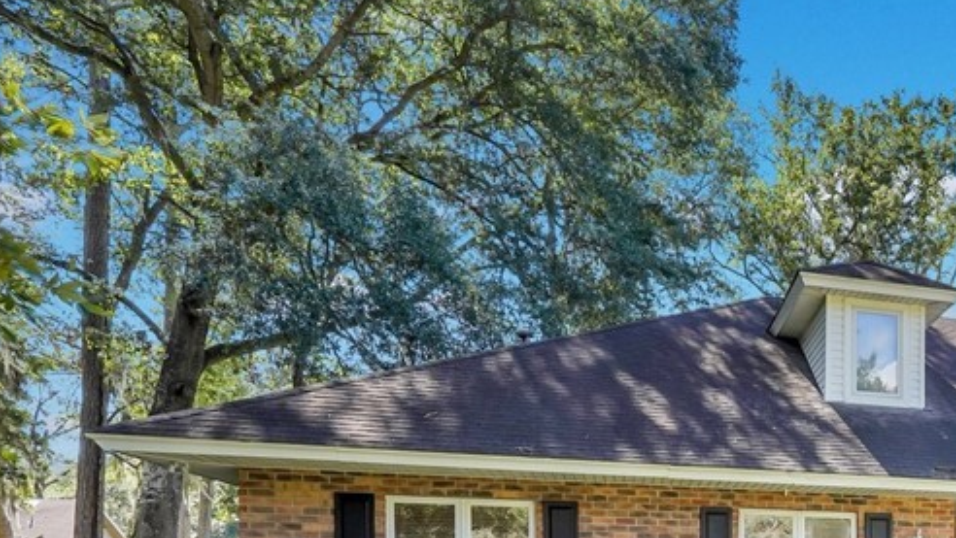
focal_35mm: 37
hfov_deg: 43.8
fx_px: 938
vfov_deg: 28.5
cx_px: 1010
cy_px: 619
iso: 320
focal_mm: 16
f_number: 9
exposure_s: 1/250
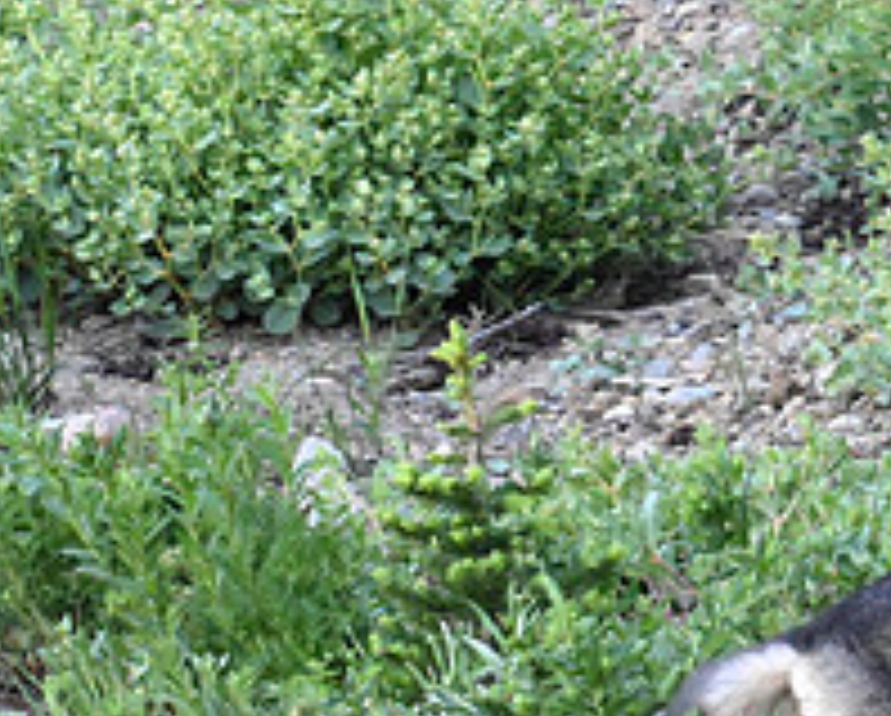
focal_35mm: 3294
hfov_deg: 0.6
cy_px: 403
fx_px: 86992
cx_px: 1287
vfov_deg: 0.5
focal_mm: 1200
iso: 6400
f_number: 13
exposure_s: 1/320
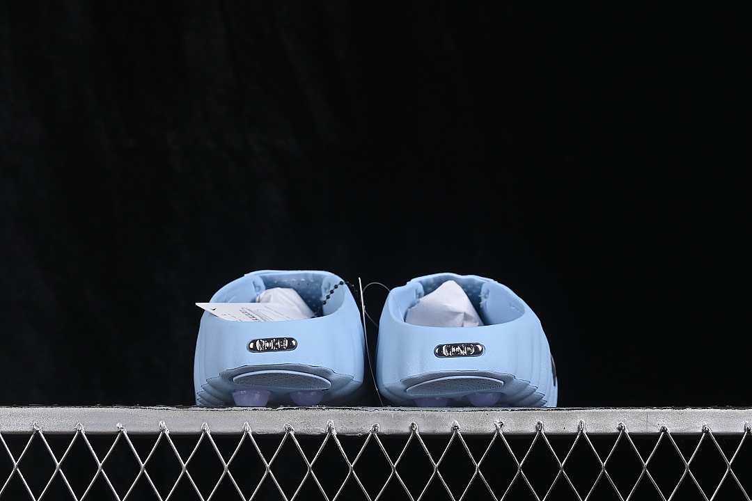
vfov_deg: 18.2
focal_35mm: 75
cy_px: 250
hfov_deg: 27.0
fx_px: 1567
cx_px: 376
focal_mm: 50
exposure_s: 1/80
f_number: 8
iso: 160
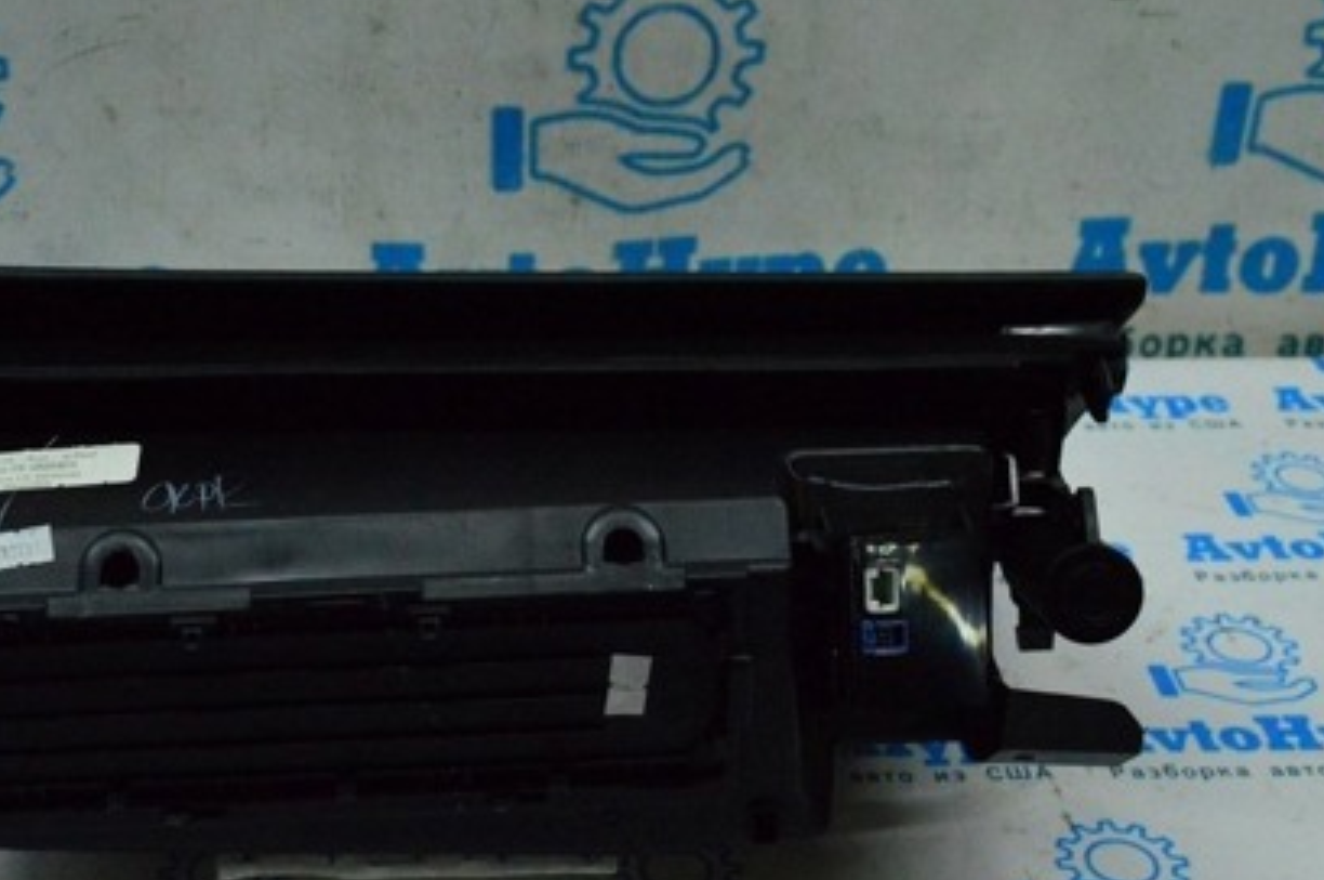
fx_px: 2159
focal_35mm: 59
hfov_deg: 33.7
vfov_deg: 23.0
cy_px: 547
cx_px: 409
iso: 6400
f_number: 6.3
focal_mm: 25
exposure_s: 1/800
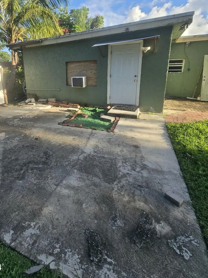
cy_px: 109
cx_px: 78
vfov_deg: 89.6
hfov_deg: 73.4
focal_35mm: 17
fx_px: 136
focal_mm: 2.2
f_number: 2.2
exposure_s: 1/697
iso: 50
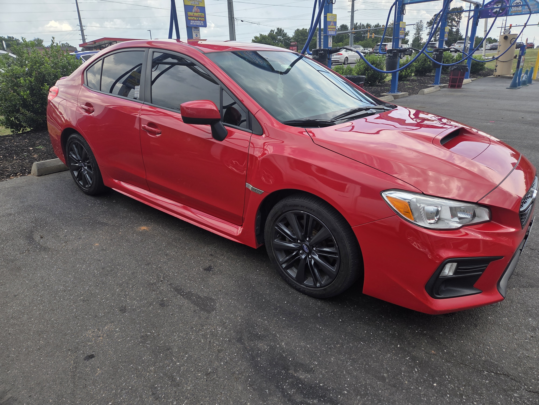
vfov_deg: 58.9
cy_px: 202
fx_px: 358
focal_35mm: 23
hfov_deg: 73.9
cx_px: 270
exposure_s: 1/1429
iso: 80
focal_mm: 5.4
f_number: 1.8
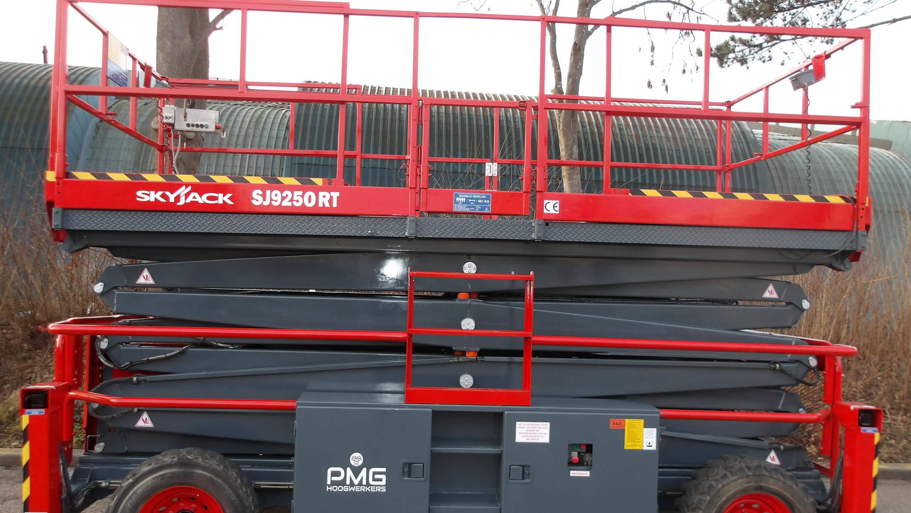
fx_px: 725
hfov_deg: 64.3
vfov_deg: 38.9
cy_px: 274
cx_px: 453
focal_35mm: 30
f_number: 3
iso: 100
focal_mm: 4.9
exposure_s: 1/114
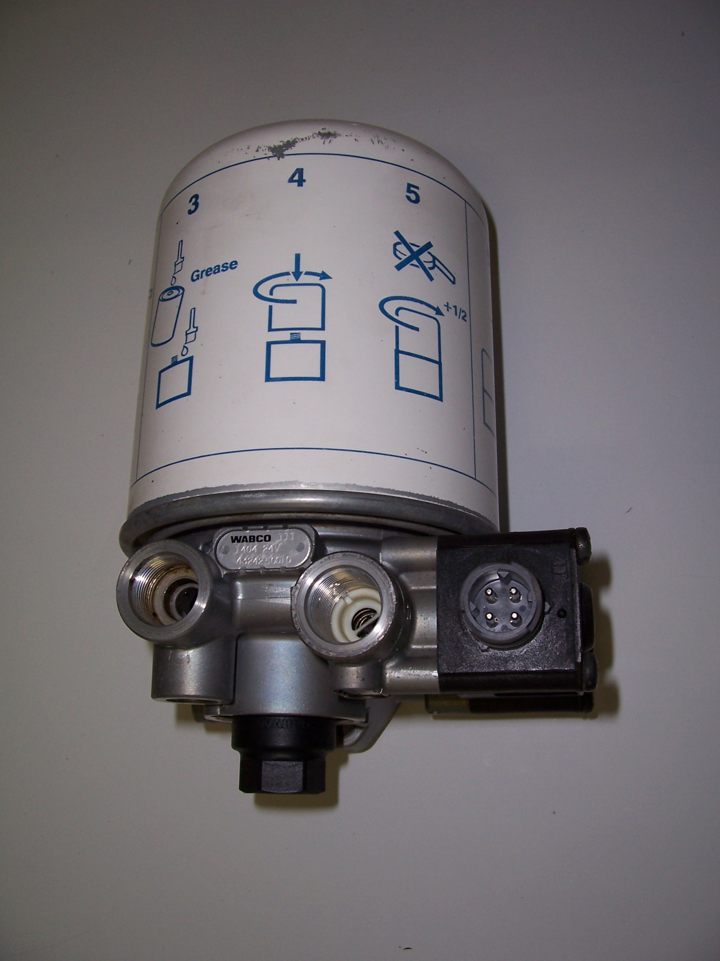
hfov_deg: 41.8
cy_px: 480
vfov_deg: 54.0
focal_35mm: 34
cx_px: 360
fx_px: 943
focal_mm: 5.6
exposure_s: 1/60
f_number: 2.7
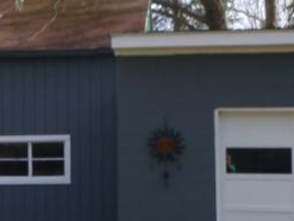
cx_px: -60
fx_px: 833
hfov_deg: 18.9
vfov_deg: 15.1
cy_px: 109
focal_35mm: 98
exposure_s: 1/160
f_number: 3.9
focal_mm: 4.5
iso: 100
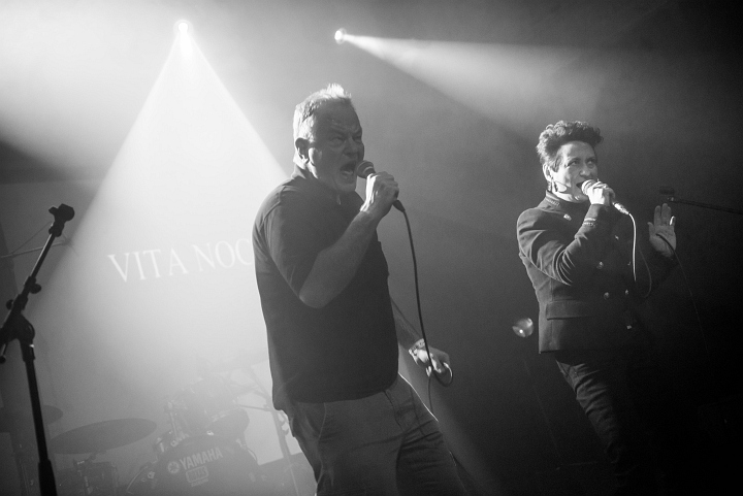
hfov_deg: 43.6
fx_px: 929
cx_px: 372
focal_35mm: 45
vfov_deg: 29.9
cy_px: 248
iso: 1250
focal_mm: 45
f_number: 2.8
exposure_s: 1/100
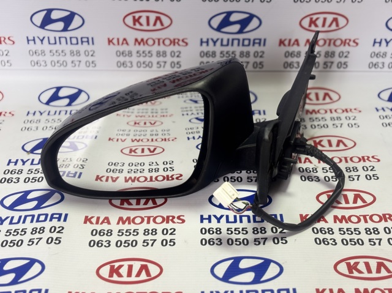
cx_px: 196
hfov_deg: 36.8
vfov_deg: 28.0
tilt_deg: -38.0
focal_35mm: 52
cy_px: 146
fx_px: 588
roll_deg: +0.5
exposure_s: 1/60
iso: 100
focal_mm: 5.96
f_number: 1.6
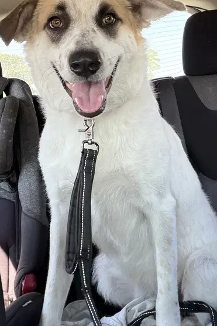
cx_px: 122
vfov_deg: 35.4
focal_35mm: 56
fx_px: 507
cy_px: 116
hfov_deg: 24.2
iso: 80
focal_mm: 2.71
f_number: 1.9
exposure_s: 1/199
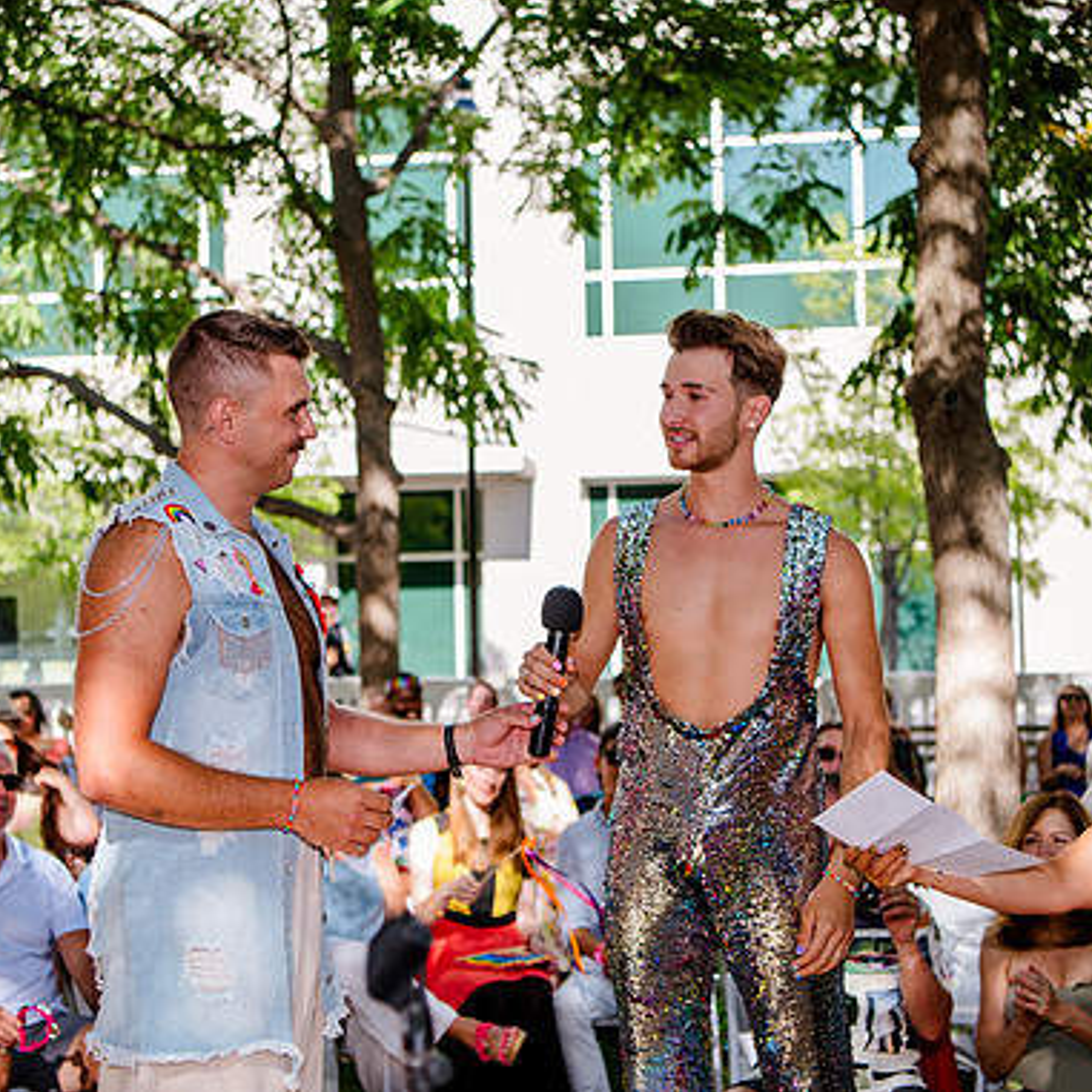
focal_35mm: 61
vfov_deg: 28.2
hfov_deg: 28.1
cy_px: 542
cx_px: 459
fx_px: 2177
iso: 200
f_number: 3.2
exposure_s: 1/500
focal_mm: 46
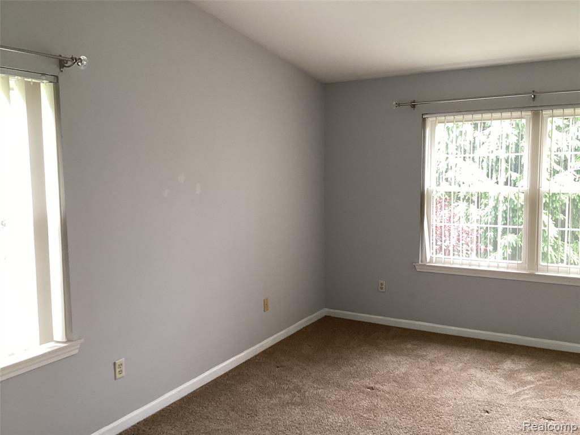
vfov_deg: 45.4
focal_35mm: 31
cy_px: 218
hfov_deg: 58.4
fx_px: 519
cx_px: 290
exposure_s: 1/60
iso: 125
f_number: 2.4
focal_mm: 3.3
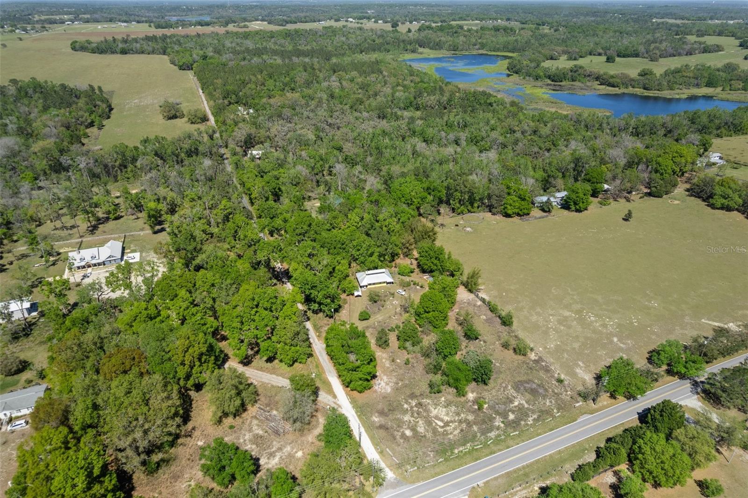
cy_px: 249
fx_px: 457
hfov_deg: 78.6
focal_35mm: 22
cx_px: 374
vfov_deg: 57.2
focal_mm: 8.38
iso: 100
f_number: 2.8
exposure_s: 1/1500
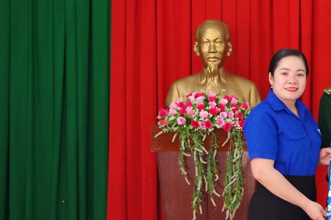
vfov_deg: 13.9
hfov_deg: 19.7
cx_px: 387
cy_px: 147
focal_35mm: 98
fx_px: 900
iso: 800
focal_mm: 24
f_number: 4
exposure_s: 1/100
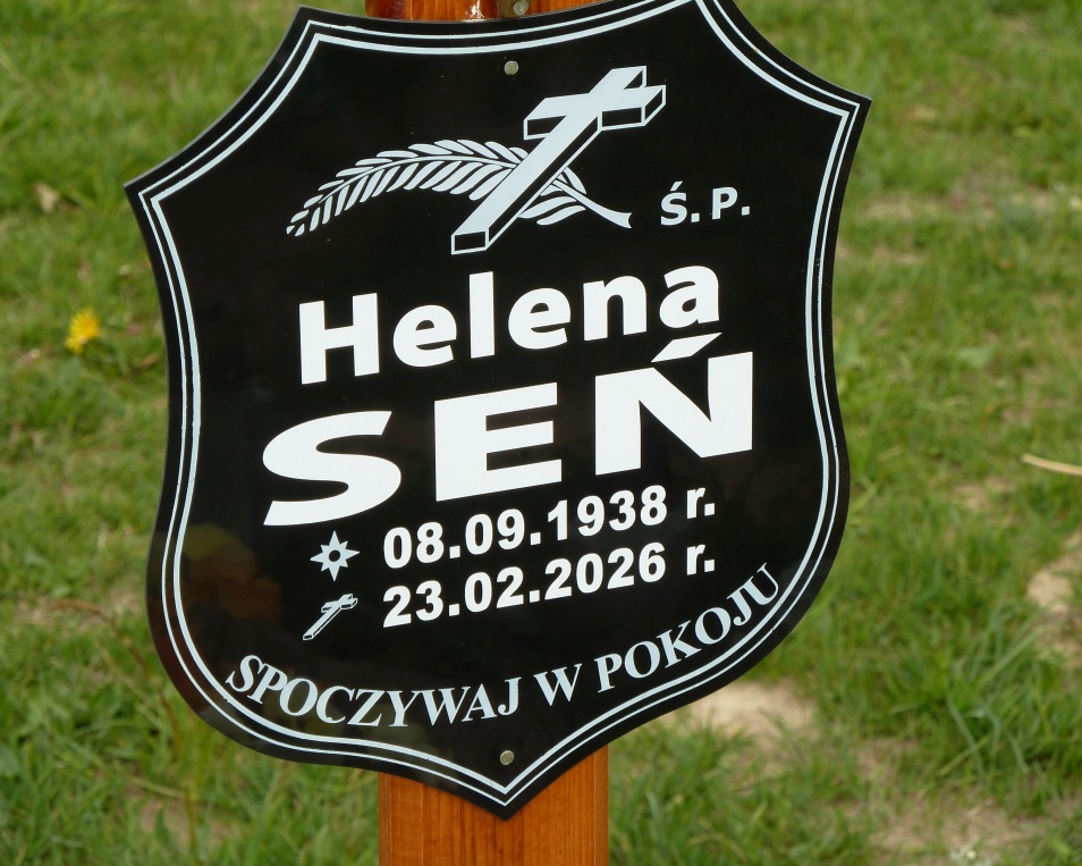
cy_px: 432
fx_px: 4931
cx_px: 540
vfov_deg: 10.0
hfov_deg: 12.5
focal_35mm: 154
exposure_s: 1/200
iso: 80
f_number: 4.5
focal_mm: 24.1
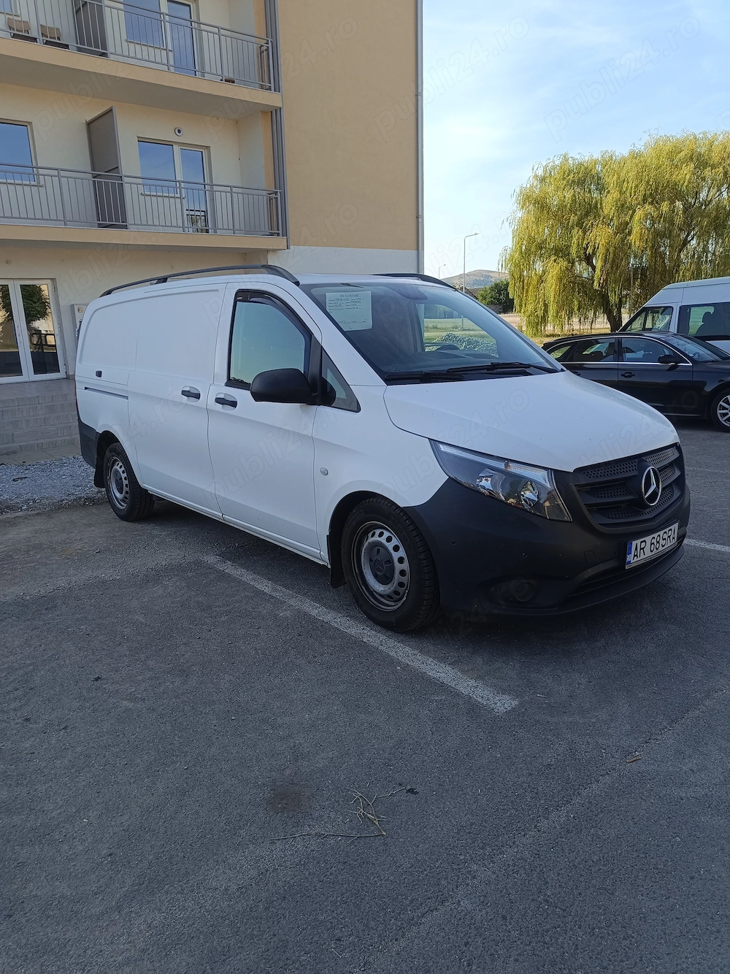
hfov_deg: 56.8
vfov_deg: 71.6
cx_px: 365
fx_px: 675
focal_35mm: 24
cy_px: 487
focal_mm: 5.59
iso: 53
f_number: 1.88
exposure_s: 1/657
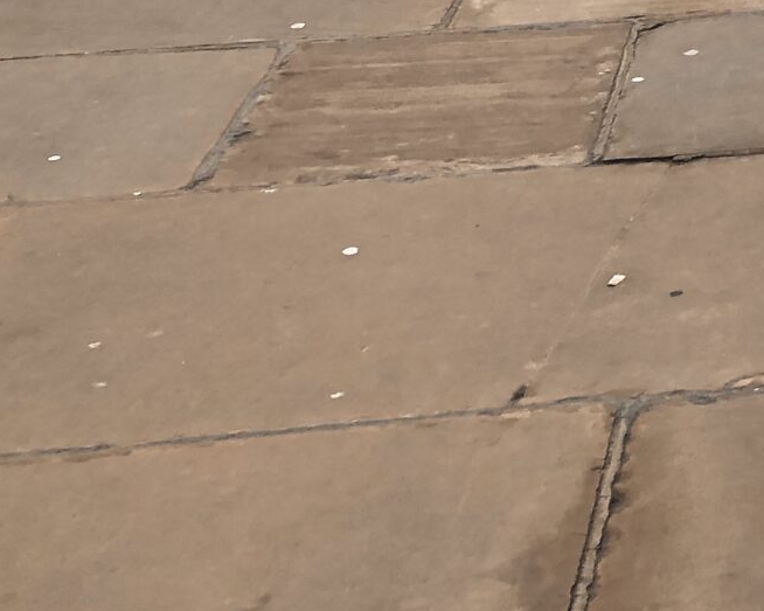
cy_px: -432
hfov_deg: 15.6
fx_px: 2419
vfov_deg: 13.2
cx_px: 1332
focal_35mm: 107
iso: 20
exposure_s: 1/200
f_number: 1.8
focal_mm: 4
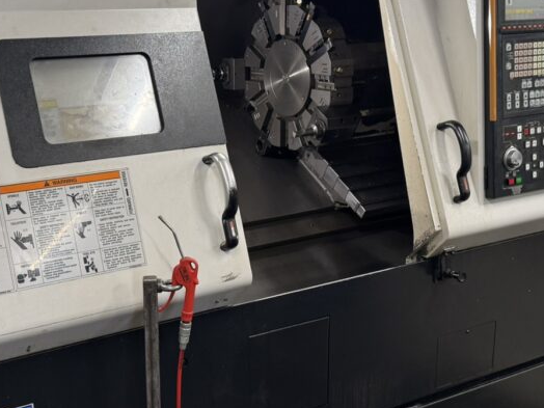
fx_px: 864
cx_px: 210
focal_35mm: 55
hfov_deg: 34.8
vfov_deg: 26.6
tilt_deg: -13.9
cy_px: 198
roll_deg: +0.4
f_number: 1.78
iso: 125
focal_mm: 6.76
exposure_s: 1/50
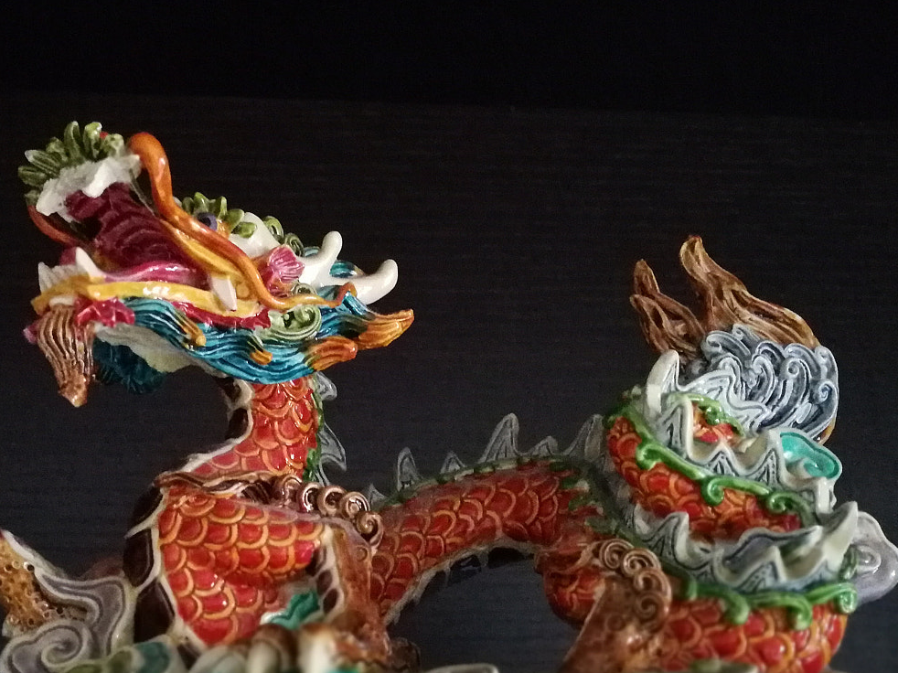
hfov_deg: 42.7
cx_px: 349
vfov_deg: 32.8
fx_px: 1141
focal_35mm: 44
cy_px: 370
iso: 800
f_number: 4
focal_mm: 3.95
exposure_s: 1/6.86
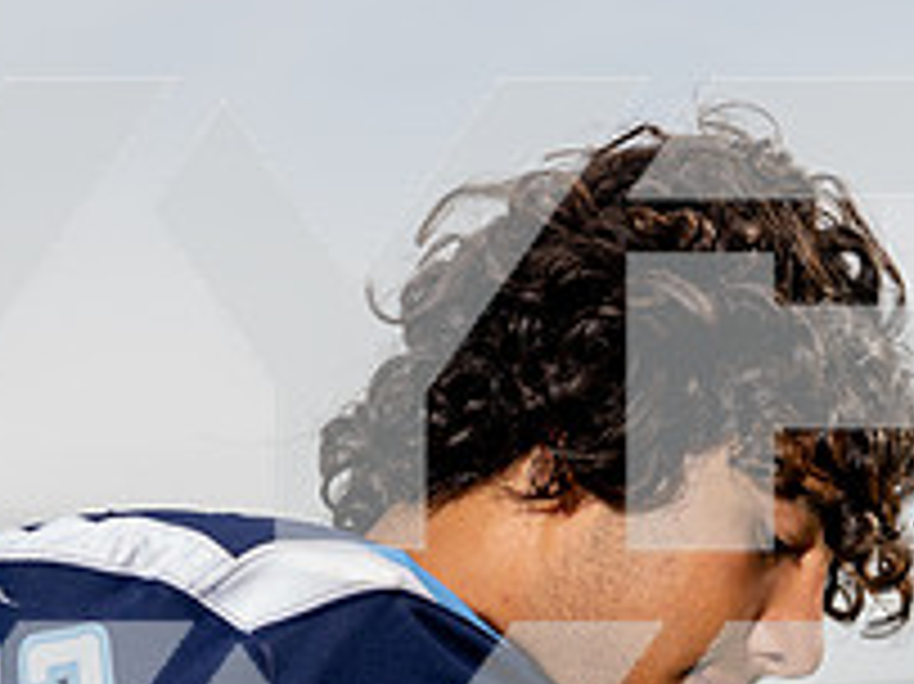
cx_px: 554
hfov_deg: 14.1
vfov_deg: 10.4
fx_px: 3694
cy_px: 862
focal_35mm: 140
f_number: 5
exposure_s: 1/250
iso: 100
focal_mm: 51
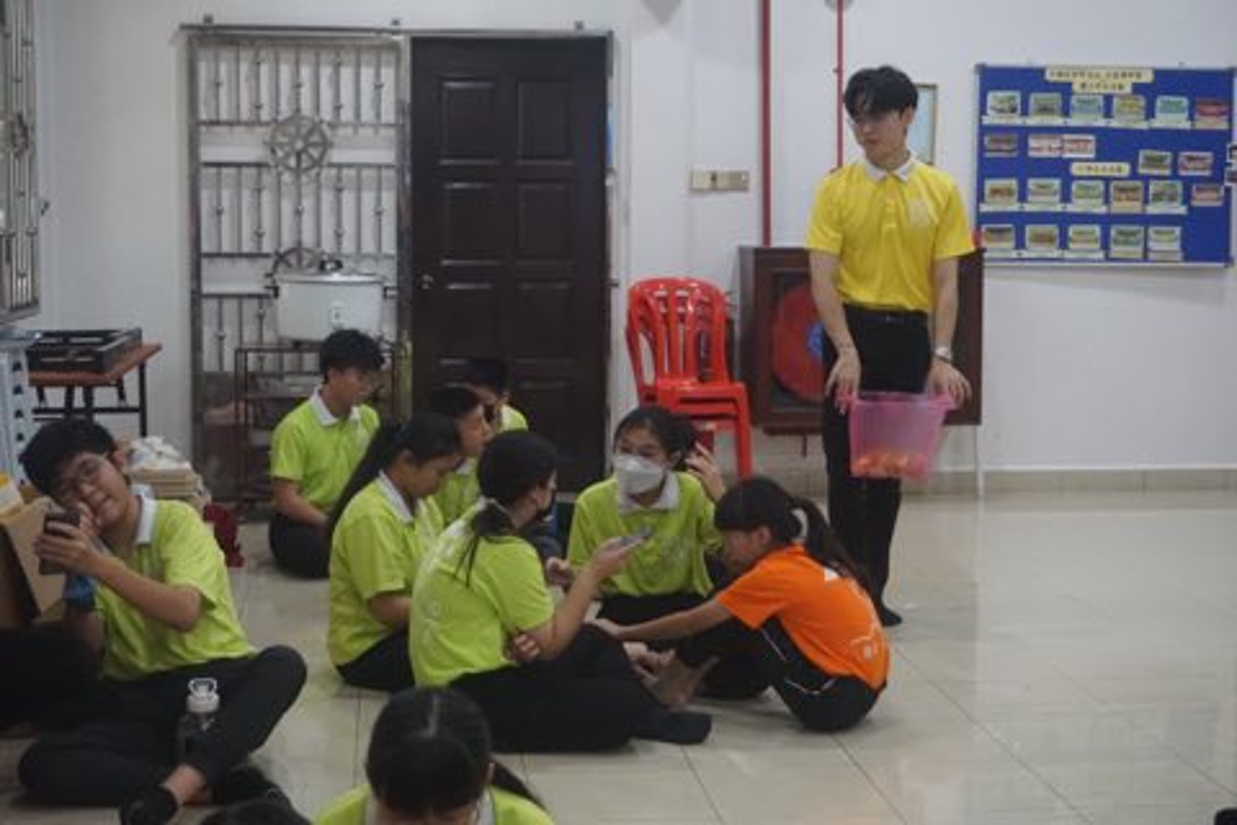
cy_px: 412
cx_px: 618
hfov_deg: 34.2
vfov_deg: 23.2
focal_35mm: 58
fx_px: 2010
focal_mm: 39
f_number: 5.6
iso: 3200
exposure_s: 1/125
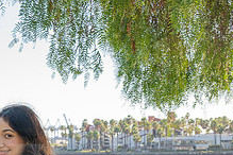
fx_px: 660
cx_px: -65
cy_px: 186
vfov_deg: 13.1
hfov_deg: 18.7
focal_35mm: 102
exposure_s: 1/200
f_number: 6.3
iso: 200
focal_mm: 32
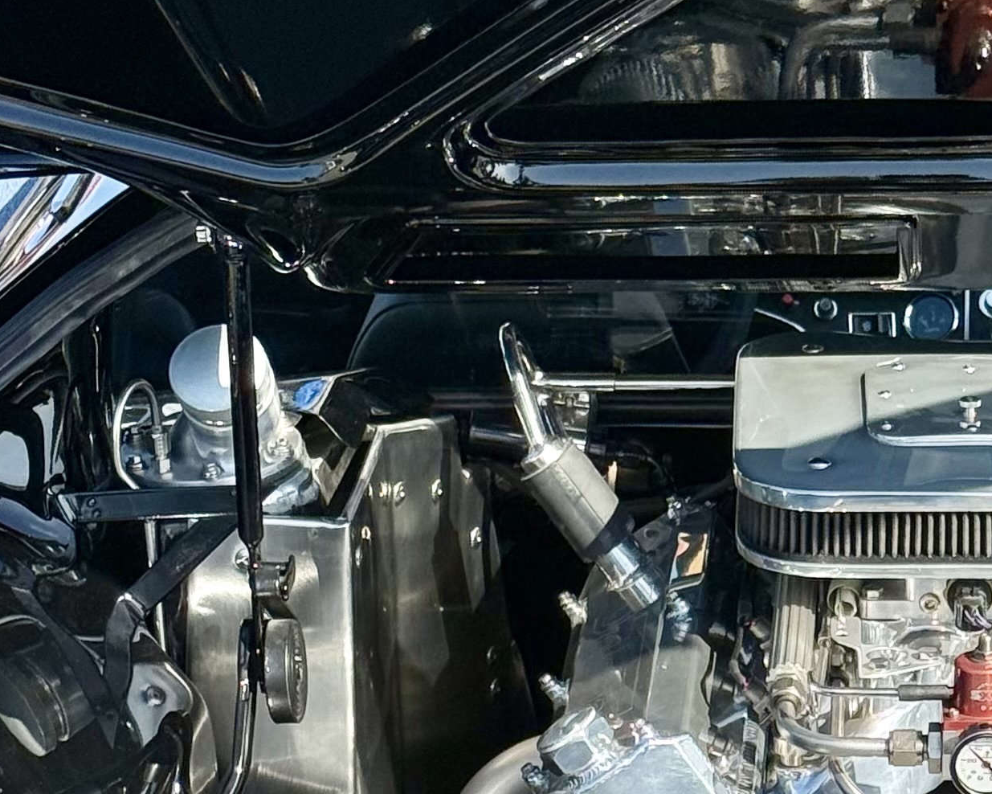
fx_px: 4492
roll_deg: -0.2
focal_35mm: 153
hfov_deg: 12.5
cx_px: 955
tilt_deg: -24.9
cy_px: 871
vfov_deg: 10.0
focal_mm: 6.76
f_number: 1.78
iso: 64
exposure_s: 1/3226
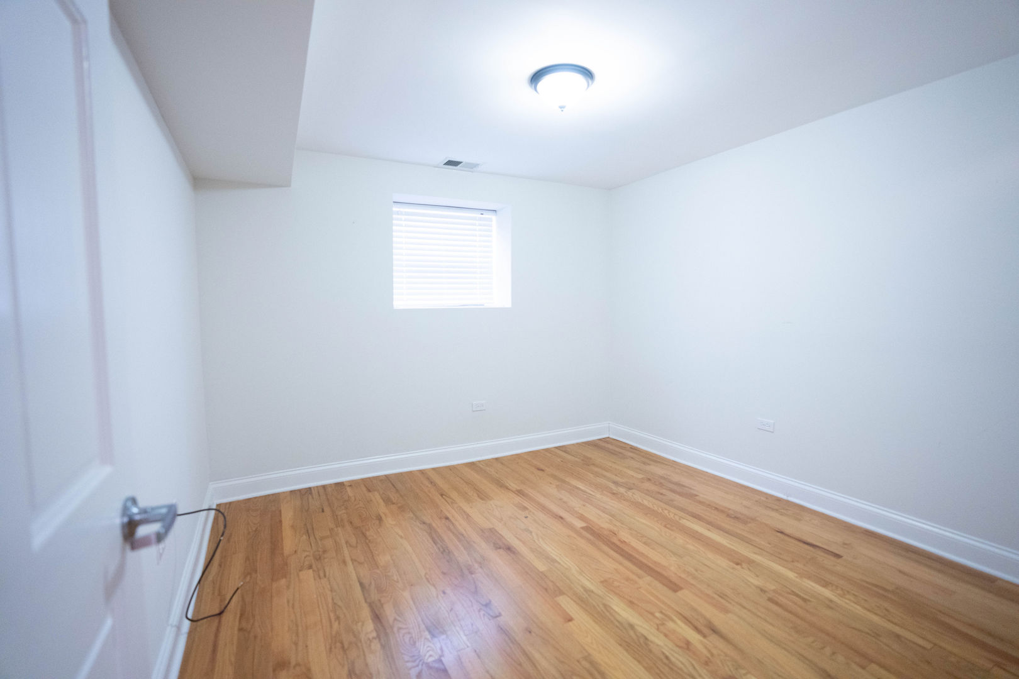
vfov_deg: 73.7
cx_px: 510
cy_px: 340
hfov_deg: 96.7
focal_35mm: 16
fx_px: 453
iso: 2500
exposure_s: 1/160
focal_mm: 16
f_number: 2.8
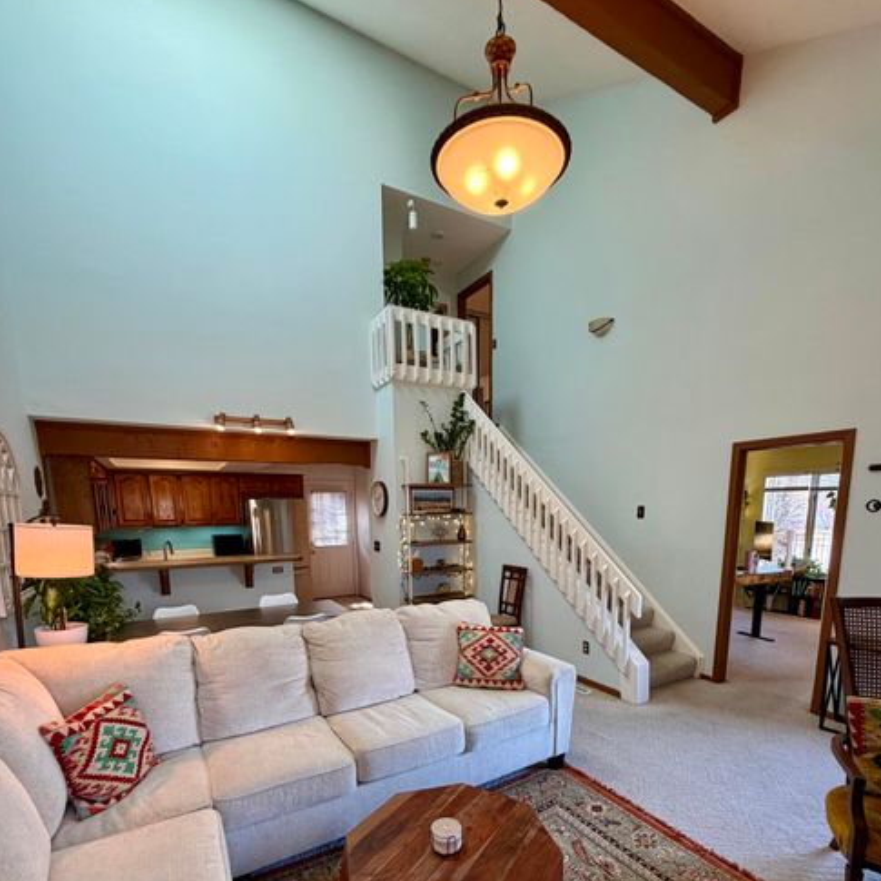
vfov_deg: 81.1
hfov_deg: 84.0
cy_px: 588
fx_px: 490
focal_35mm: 17
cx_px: 447
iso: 250
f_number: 2.2
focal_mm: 2.22
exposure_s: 1/120
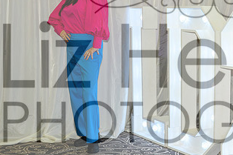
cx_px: 220
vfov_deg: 18.4
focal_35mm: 74
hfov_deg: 26.2
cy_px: 89
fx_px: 479
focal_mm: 34
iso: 1250
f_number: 4
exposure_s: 1/160
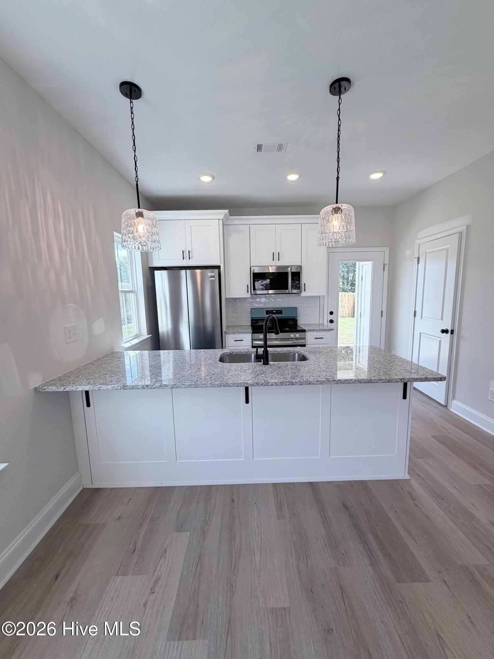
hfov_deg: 85.7
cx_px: 247
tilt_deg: -8.2
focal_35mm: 14
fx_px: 266
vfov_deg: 102.1
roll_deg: +0.6
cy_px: 330
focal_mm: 2.22
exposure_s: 1/120
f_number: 2.2
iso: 50
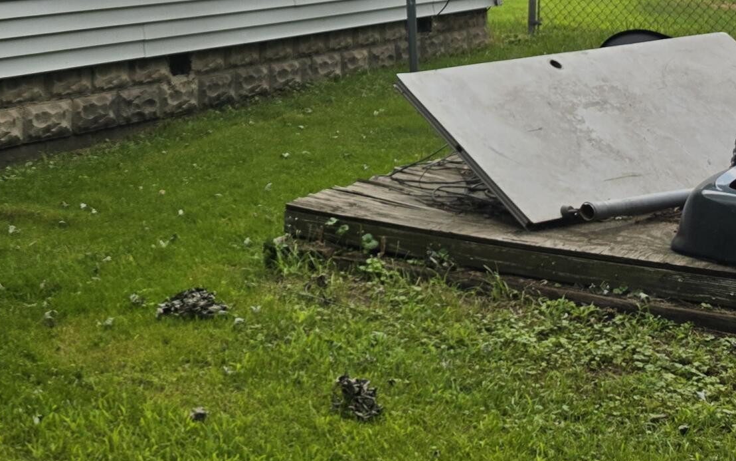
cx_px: -40
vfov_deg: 18.0
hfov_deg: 28.6
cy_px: -188
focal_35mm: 66
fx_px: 1324
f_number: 1.4
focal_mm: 6.5
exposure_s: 1/6147
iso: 64
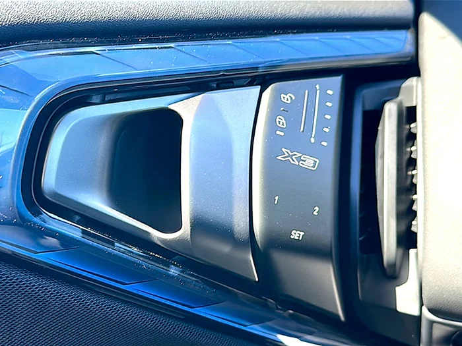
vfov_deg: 35.1
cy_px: 173
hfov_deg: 45.8
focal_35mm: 41
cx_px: 231
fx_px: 547
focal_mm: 6.86
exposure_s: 1/118
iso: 50
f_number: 1.78
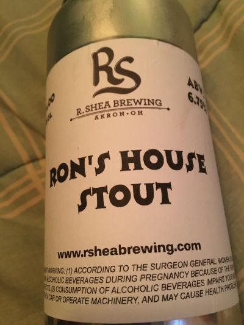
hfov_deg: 48.2
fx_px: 272
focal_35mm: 29
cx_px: 122
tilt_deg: -68.8
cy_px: 162
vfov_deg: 61.6
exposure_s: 1/15
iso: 500
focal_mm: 4.15
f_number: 2.2
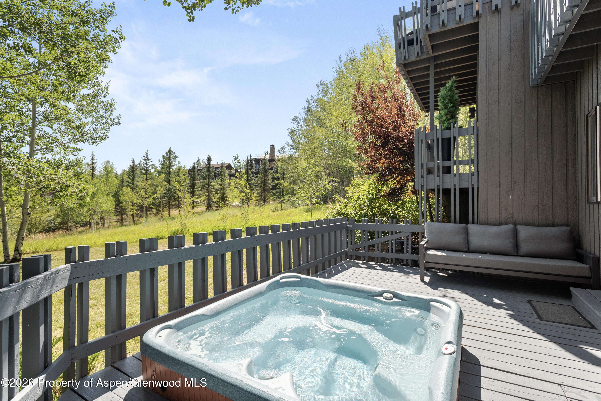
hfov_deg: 93.3
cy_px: 200
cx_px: 300
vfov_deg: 70.5
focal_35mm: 17
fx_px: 284
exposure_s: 1/80
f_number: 7.1
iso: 250
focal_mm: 17
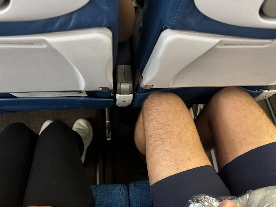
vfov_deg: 56.8
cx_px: 138
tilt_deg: -67.2
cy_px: 104
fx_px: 191
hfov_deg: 71.6
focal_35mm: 24
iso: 1000
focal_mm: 6.76
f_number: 1.78
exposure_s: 1/33
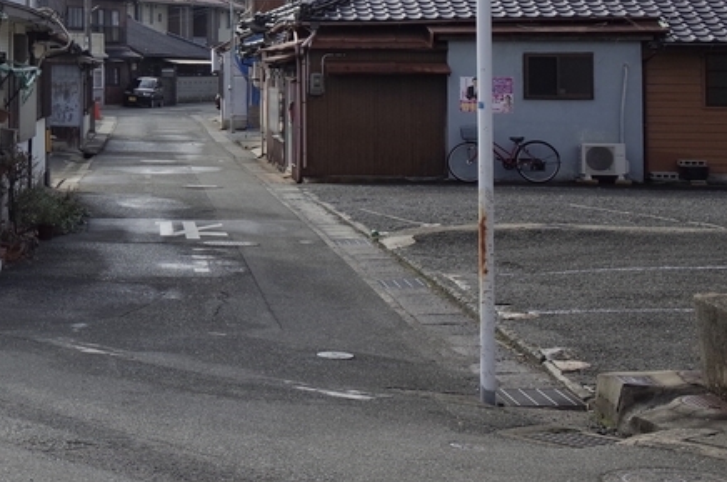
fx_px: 1552
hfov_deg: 22.9
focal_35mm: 77
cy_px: 23
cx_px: -262
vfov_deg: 17.3
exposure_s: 1/500
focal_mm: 18.3
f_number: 5.6
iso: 100
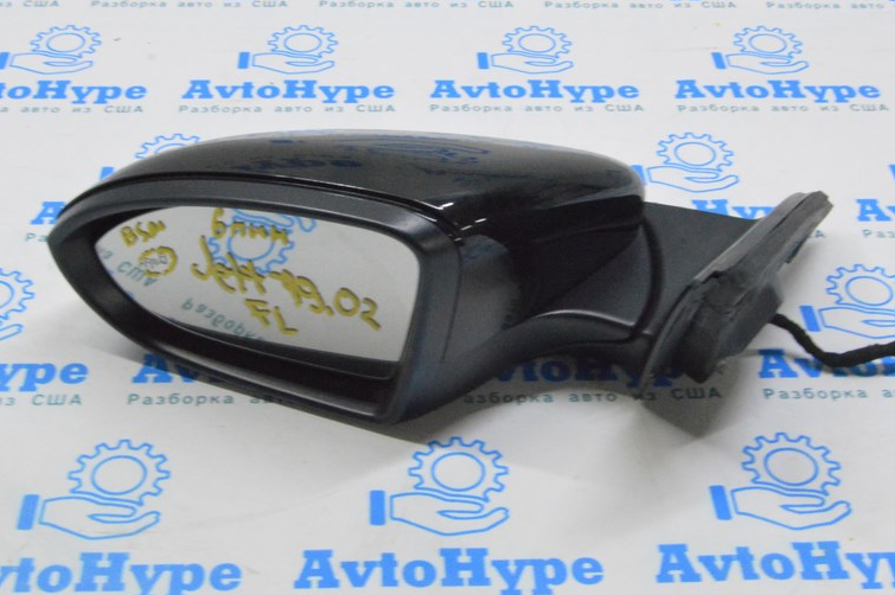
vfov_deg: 22.1
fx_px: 1515
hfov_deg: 32.9
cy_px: 203
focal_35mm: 61
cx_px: 426
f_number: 20
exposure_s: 1/20
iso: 6400
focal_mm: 30
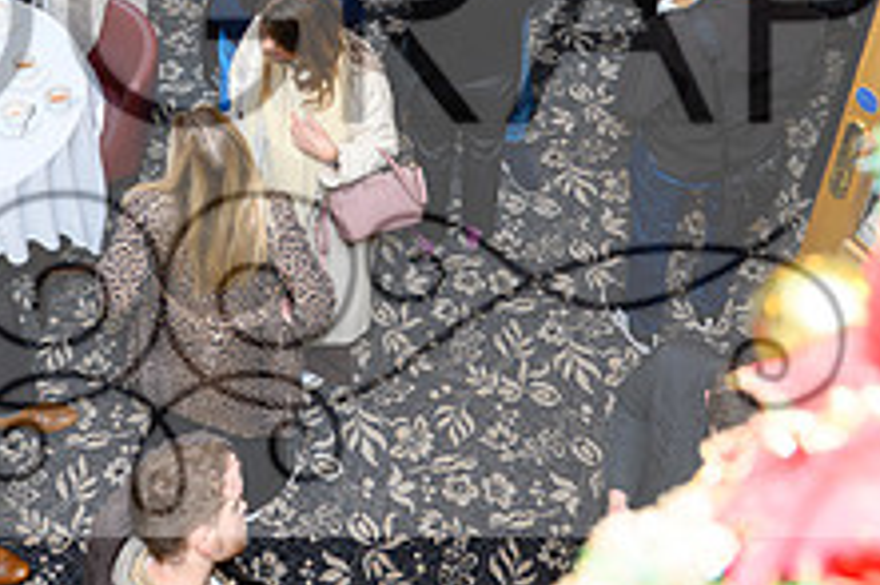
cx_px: 155
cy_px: -179
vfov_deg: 19.8
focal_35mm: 63
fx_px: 1539
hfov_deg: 31.0
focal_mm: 24
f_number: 3.5
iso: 1250
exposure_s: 1/160
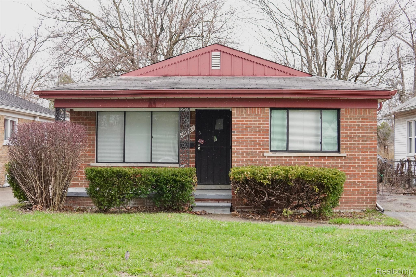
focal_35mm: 45
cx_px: 208
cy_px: 138
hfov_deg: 43.6
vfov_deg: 29.9
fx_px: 520
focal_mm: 30
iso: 1600
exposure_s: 1/800
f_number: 4.5
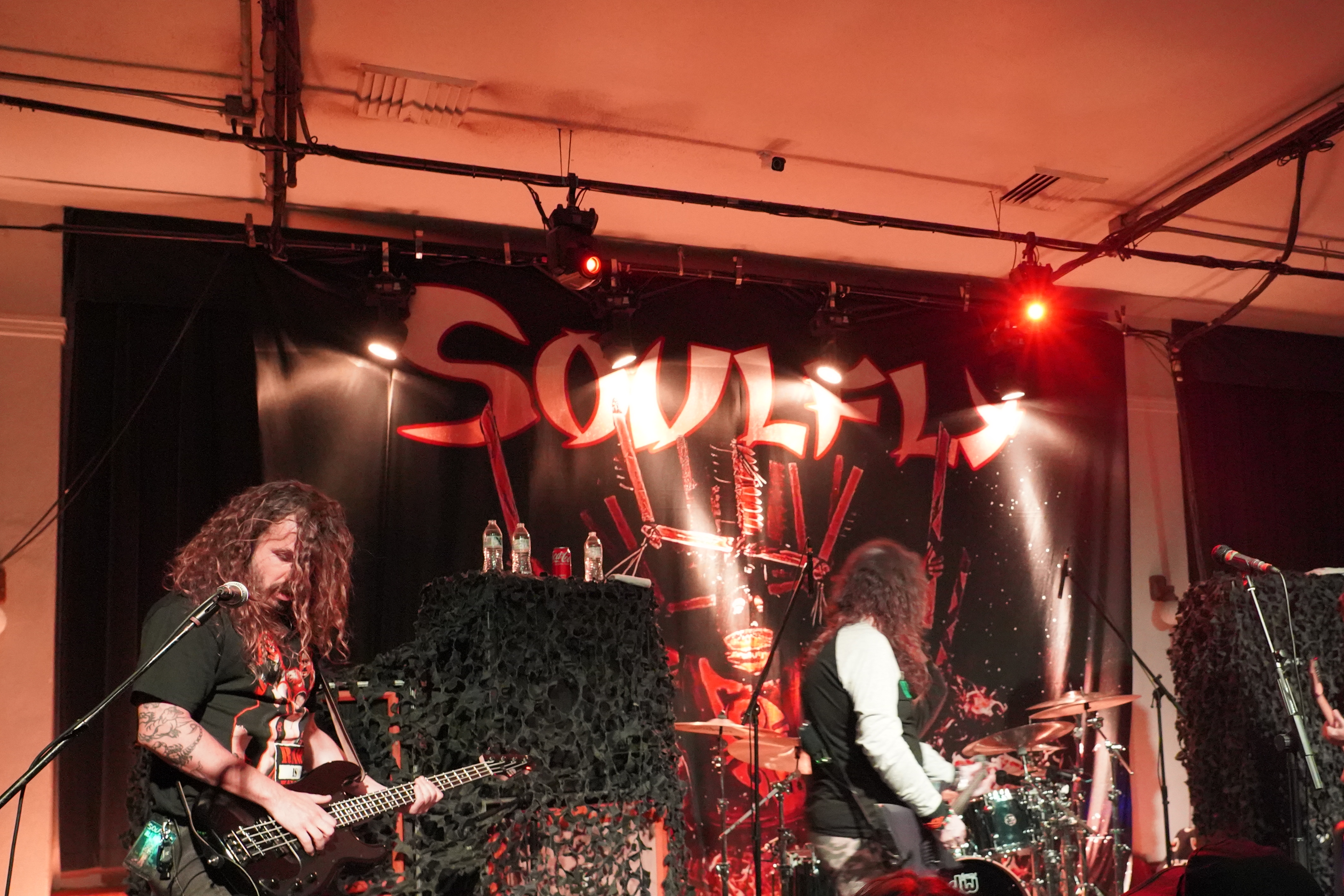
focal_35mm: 34
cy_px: 592
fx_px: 1269
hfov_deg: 55.2
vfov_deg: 38.5
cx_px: 836
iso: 12800
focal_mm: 24
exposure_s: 1/30
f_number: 4
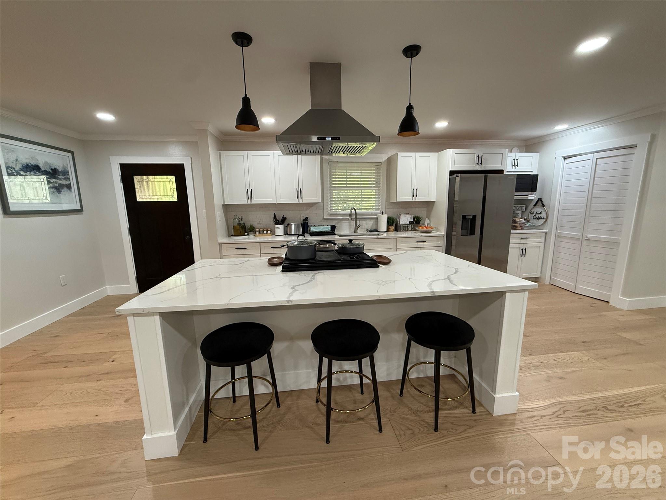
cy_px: 250
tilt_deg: -9.1
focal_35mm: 14
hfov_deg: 102.1
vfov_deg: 85.7
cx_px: 333
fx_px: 269
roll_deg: +0.8
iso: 250
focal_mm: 2.22
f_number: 2.2
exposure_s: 1/120
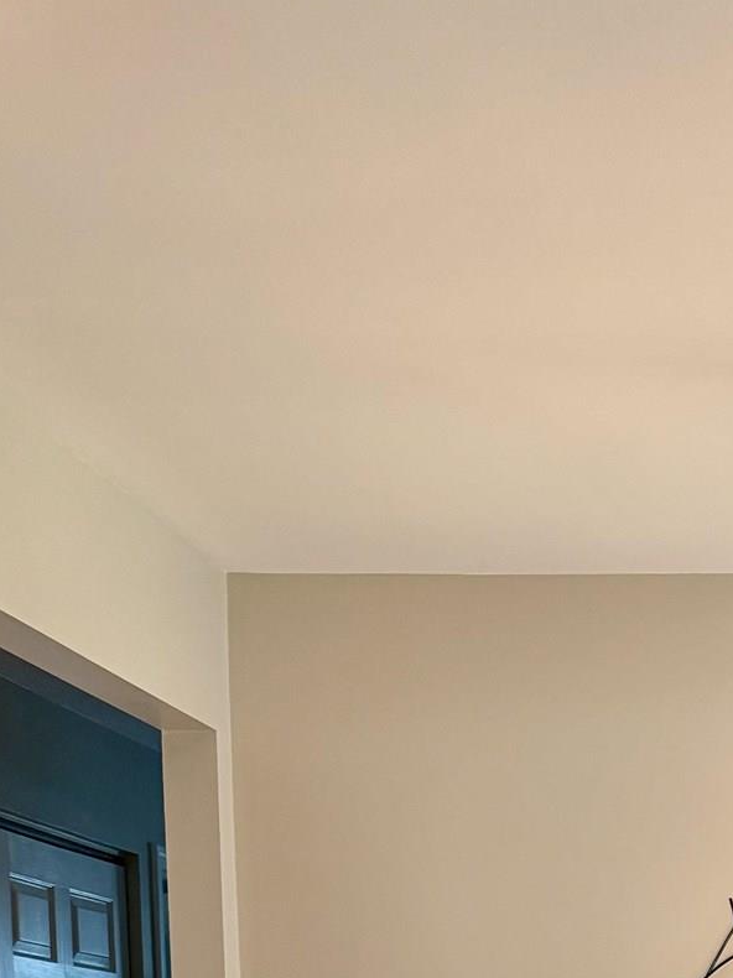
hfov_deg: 19.8
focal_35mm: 70
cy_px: 1377
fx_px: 1977
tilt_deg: -7.1
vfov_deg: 23.4
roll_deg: -0.6
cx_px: 864
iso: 250
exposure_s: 1/60
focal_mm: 6.76
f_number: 1.78
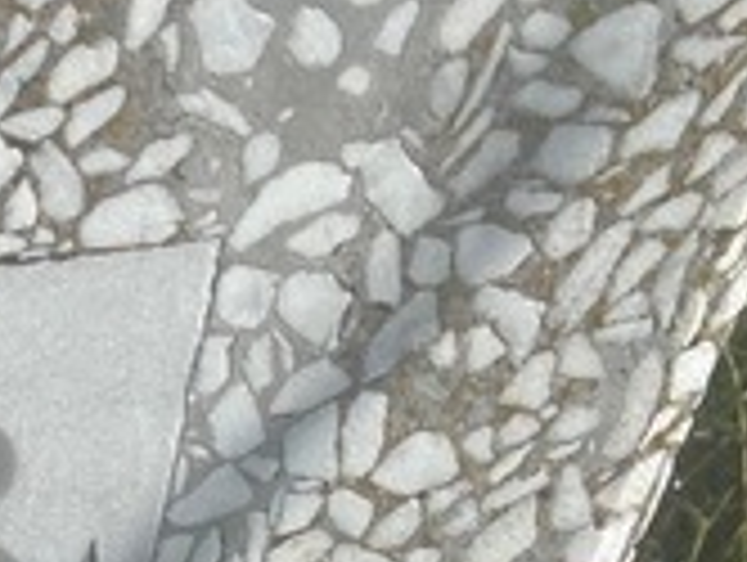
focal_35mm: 125
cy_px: 1241
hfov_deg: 12.5
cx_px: -1030
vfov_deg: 10.6
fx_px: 2701
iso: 32
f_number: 1.8
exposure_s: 1/4115
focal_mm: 4.25
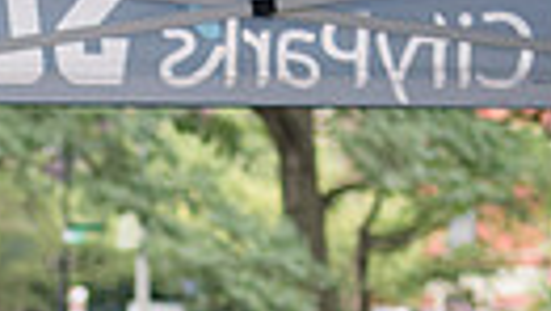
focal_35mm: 216
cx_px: -275
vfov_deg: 5.6
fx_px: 3159
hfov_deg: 9.7
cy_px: 542
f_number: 2
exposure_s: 1/2500
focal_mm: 35
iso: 1250
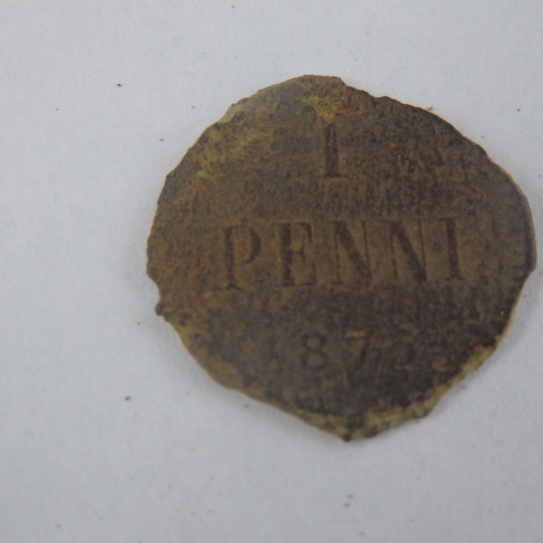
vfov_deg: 22.2
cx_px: 334
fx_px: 1384
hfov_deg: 22.2
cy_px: 272
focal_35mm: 78
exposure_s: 1/100
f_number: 4.4
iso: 320
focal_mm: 11.9
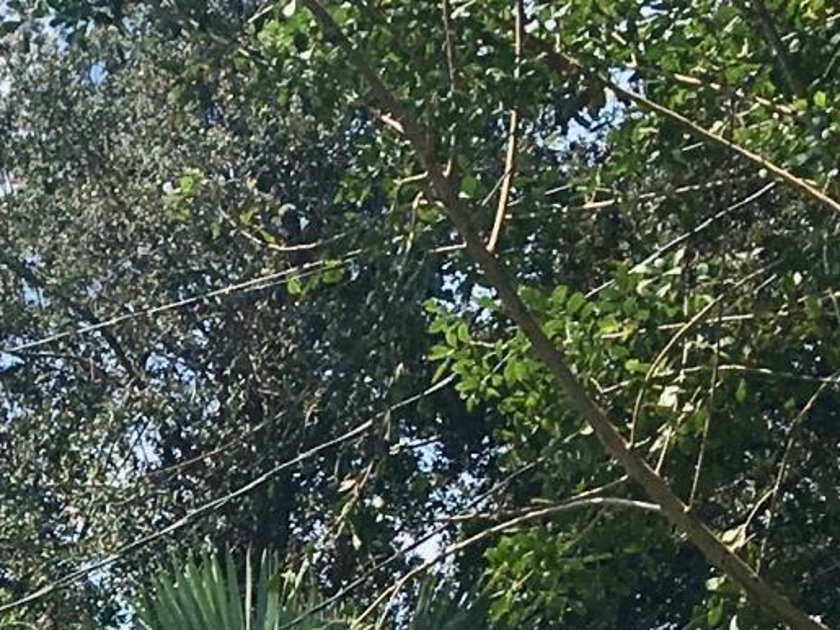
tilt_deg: -4.9
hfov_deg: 11.1
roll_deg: +0.7
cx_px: -577
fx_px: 4100
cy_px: 1484
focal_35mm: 169
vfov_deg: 8.1
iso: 25
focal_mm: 4.15
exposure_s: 1/1637
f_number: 2.2
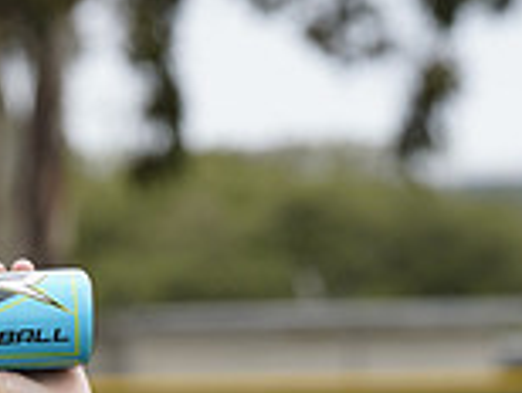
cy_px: 540
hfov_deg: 4.2
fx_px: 7053
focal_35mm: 467
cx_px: -407
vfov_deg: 3.2
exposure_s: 1/250
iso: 100
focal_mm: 129
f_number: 7.1
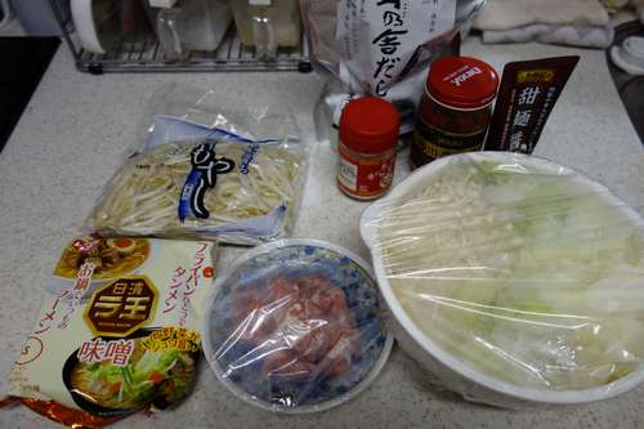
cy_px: 214
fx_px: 501
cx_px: 322
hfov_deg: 65.5
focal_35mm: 28
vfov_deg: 46.4
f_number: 1.8
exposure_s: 1/80
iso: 125
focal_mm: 10.4
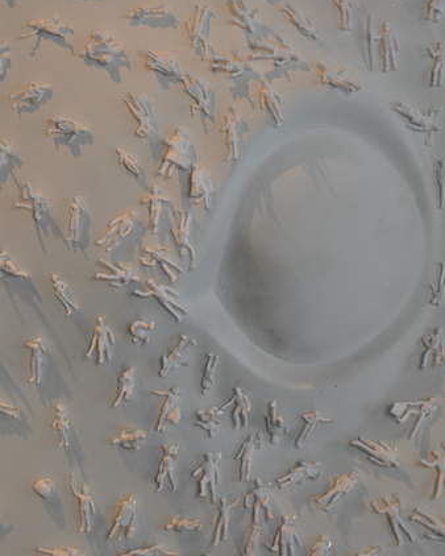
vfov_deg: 8.6
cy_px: 277
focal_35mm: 224
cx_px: 253
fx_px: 3680
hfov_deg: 6.9
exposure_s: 1/5
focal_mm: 105
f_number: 5.6
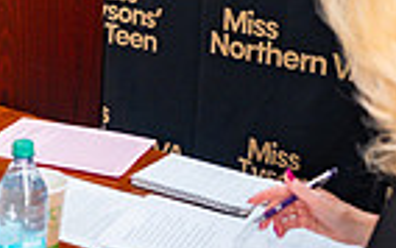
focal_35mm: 100
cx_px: -42
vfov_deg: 12.7
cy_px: -71
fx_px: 1080
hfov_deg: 19.8
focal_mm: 24
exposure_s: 1/125
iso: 800
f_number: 2.8
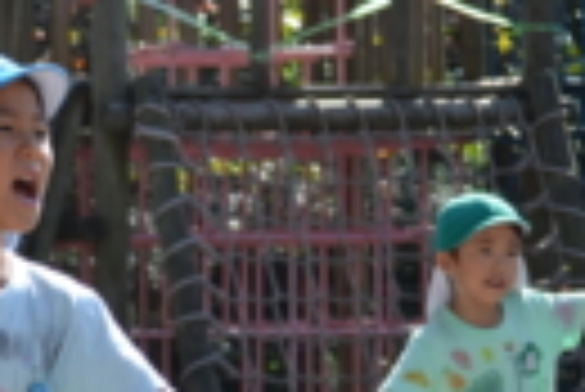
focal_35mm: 255
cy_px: 574
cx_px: -220
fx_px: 4141
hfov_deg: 8.0
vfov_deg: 5.4
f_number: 6.3
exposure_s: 1/160
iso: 100
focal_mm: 55
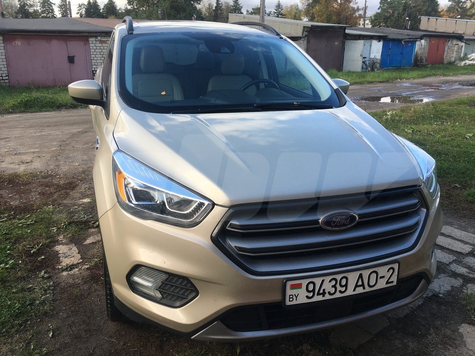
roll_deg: -0.5
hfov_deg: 61.7
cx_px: 238
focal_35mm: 29
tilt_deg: -17.6
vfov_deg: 48.2
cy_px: 178
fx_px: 398
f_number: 2.2
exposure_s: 1/329
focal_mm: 4.15
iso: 25
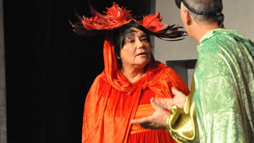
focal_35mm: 248
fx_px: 1670
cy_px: 82
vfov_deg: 4.9
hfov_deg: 8.7
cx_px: 136
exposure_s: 1/60
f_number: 5.6
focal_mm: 98
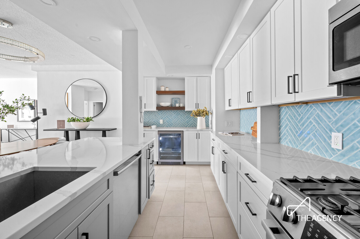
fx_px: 140
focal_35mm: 14
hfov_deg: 104.3
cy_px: 120
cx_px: 180
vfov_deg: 81.1
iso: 320
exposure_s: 20
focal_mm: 14
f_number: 11
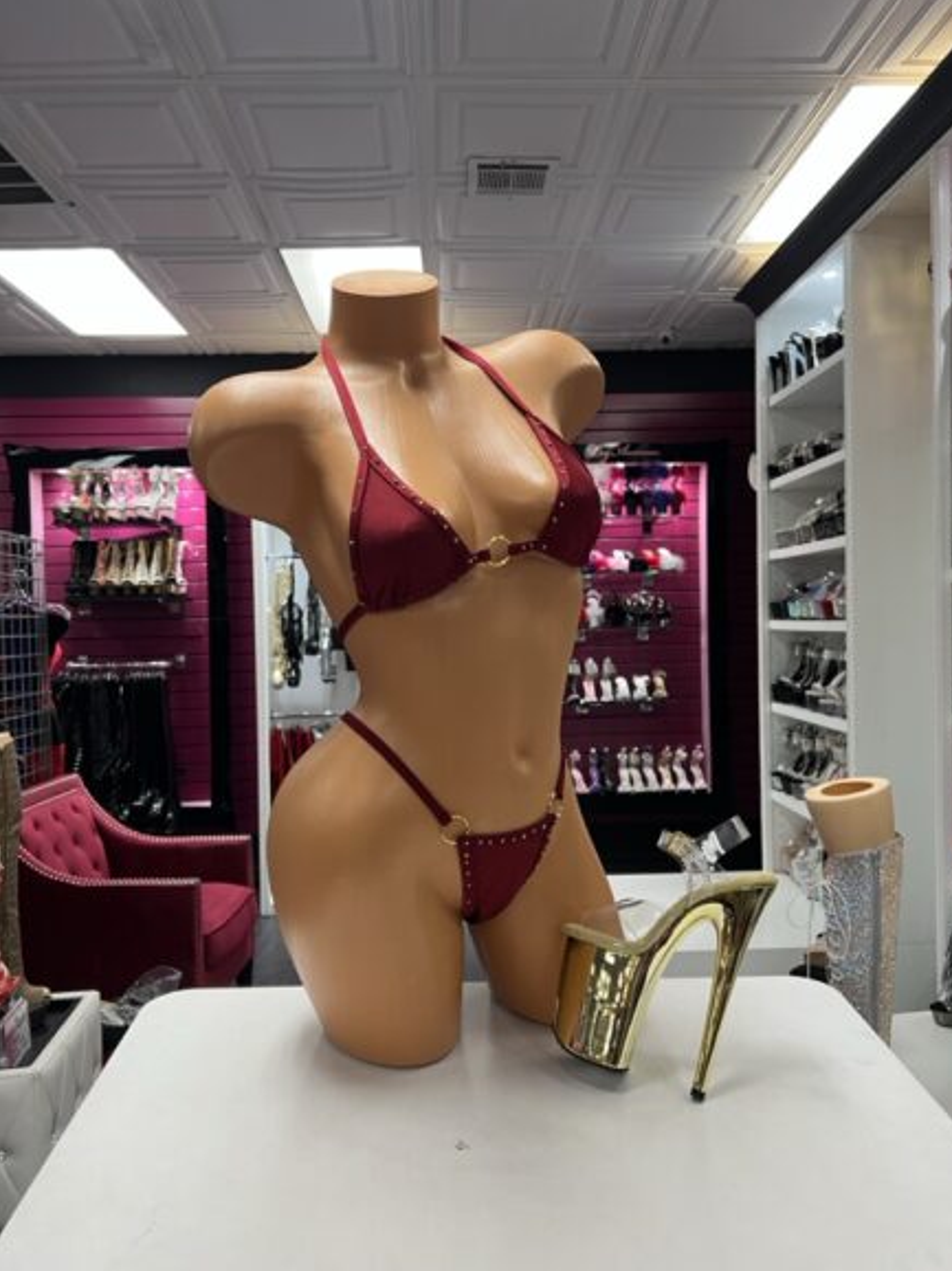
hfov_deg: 51.3
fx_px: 991
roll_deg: +2.2
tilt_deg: -1.4
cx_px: 492
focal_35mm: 27
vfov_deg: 65.3
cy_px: 646
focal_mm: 5.7
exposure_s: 1/60
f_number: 1.5
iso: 80
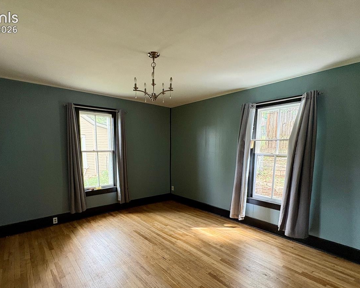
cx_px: 165
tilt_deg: -7.6
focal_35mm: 18
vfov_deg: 73.2
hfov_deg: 86.2
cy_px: 170
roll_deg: +0.4
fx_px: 192
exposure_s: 1/60
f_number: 2.2
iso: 320
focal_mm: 2.22
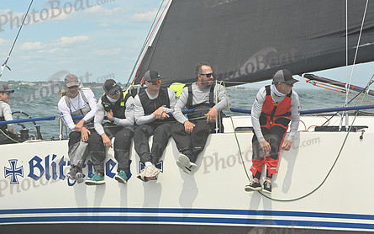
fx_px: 948
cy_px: 120
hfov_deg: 22.3
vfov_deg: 14.1
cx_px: 159
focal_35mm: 93
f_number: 9
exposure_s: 1/1250
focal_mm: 70
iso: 320
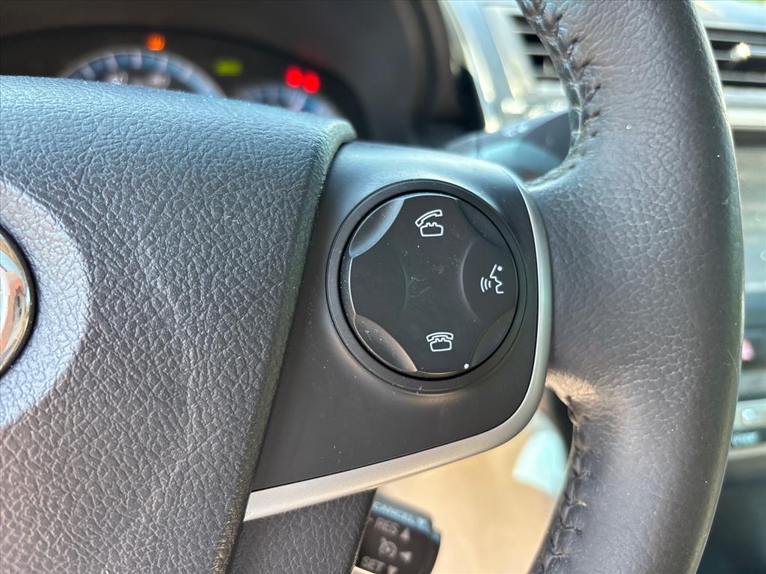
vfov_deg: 53.1
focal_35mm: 26
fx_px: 575
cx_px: 383
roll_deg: -0.4
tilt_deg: -22.5
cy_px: 287
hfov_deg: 67.3
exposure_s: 1/121
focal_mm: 5.96
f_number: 1.6
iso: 125
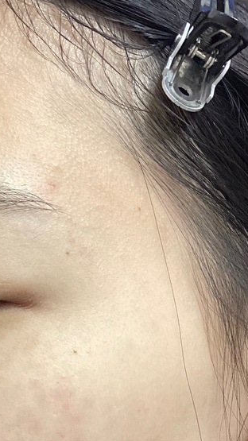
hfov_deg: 16.3
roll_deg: -1.3
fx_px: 854
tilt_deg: +3.2
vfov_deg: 28.3
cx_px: 16
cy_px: 361
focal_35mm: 73
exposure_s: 1/50
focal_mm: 3.3
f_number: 2.4
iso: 125
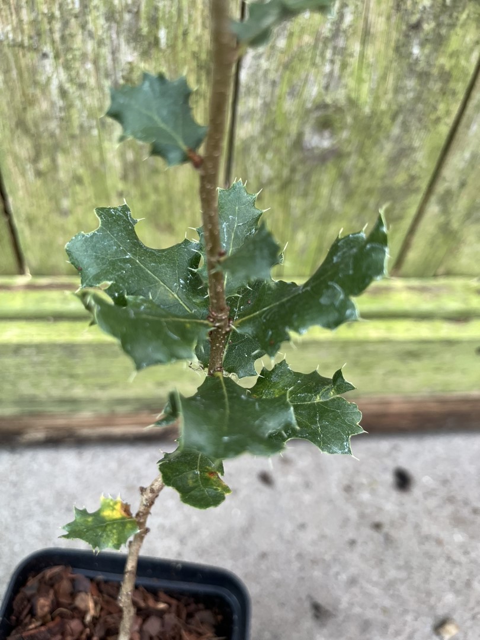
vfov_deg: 67.3
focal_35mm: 26
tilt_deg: -45.7
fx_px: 481
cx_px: 240
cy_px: 320
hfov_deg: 53.1
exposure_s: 1/122
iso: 100
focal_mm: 5.1
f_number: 1.6
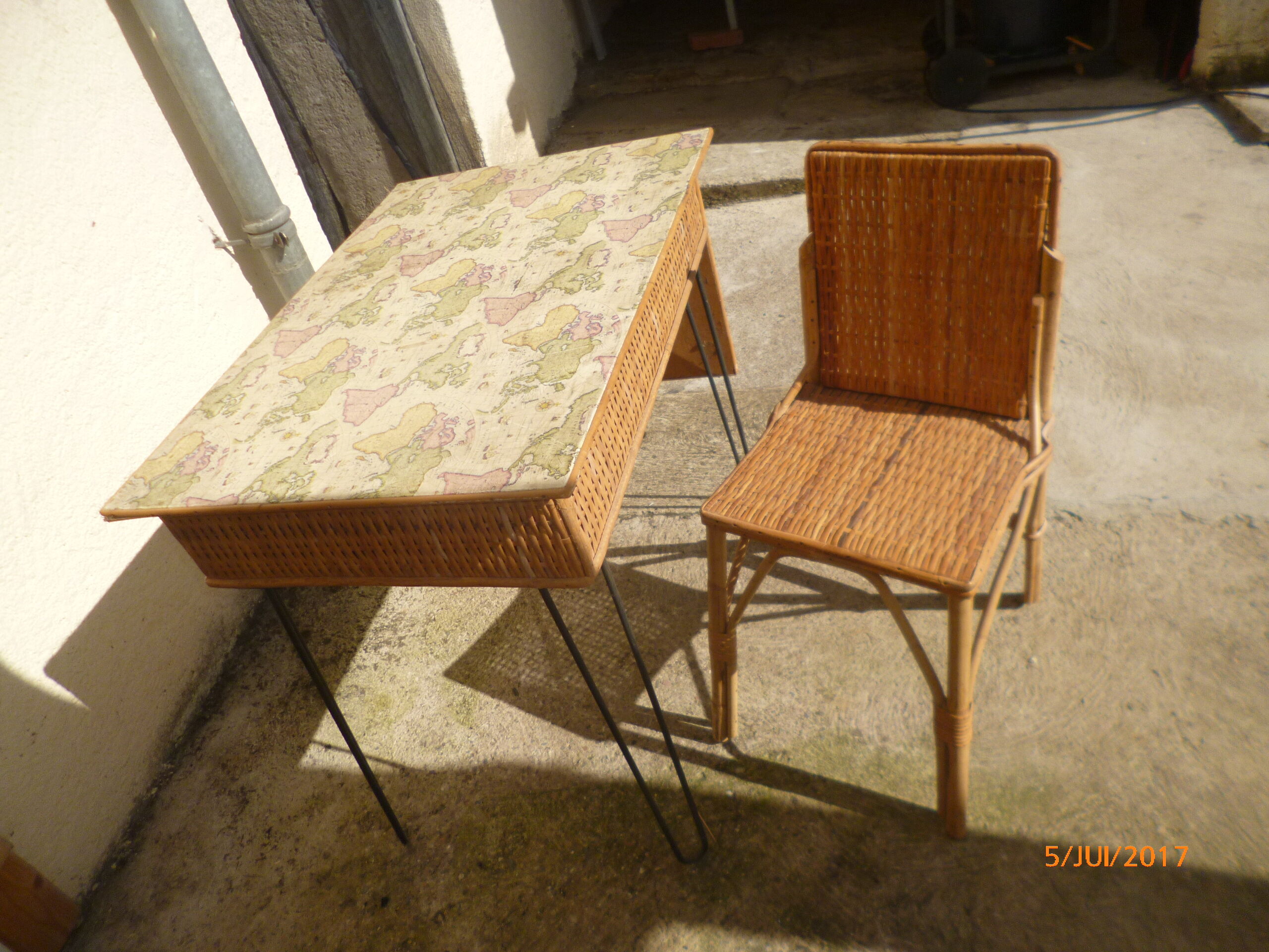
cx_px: 634
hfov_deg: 71.6
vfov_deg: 56.8
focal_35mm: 24
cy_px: 476
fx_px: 880
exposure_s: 1/200
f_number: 9
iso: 100
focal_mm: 4.3
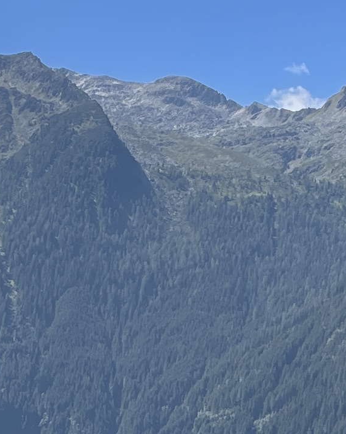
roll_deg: -0.4
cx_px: 89
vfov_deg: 13.4
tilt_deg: +4.2
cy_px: 401
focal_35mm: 143
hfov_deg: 10.8
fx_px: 1832
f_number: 1.6
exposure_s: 1/2717
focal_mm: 5.1
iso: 32
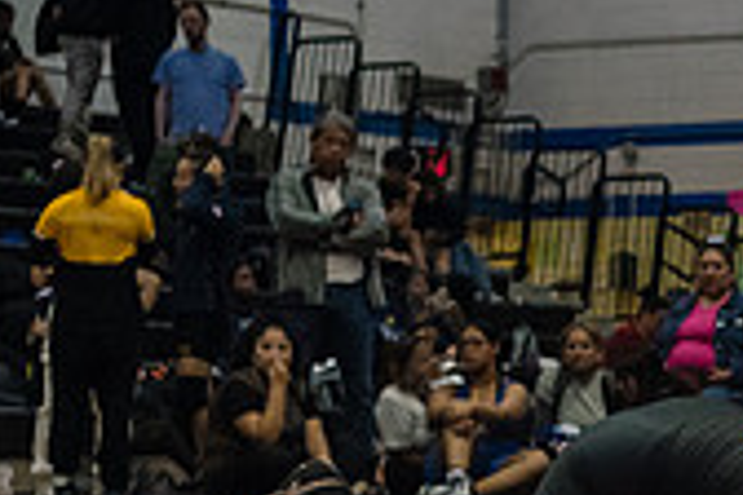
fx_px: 2745
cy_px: 538
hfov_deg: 14.5
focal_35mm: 133
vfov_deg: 10.2
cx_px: 1071
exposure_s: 1/1000
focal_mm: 35
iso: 5000
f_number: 3.2
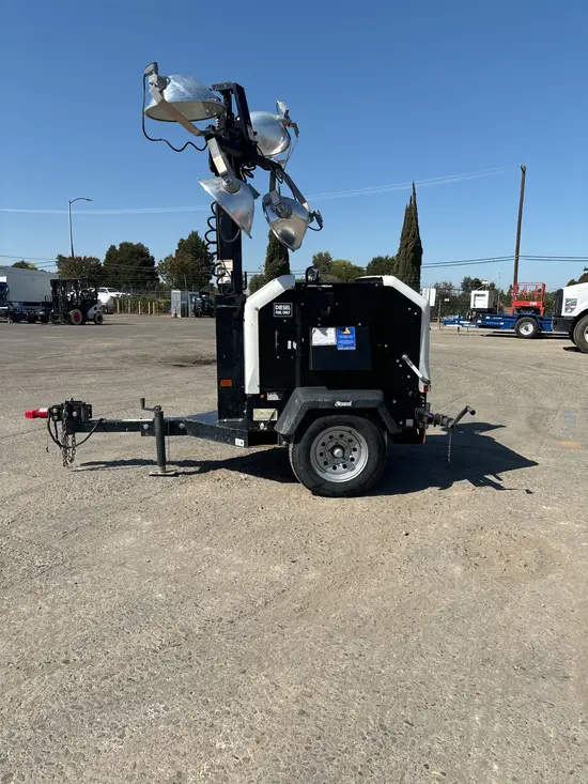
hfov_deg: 53.1
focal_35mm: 26
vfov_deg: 67.3
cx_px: 294
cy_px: 392
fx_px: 589
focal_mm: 5.96
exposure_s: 1/3937
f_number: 1.6
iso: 50
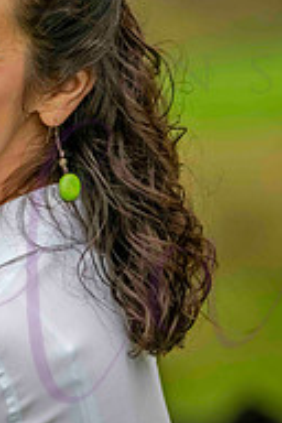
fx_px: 3724
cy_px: 152
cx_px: -18
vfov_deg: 6.5
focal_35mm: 317
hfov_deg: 4.3
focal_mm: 135
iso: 2000
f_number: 5
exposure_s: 1/1600
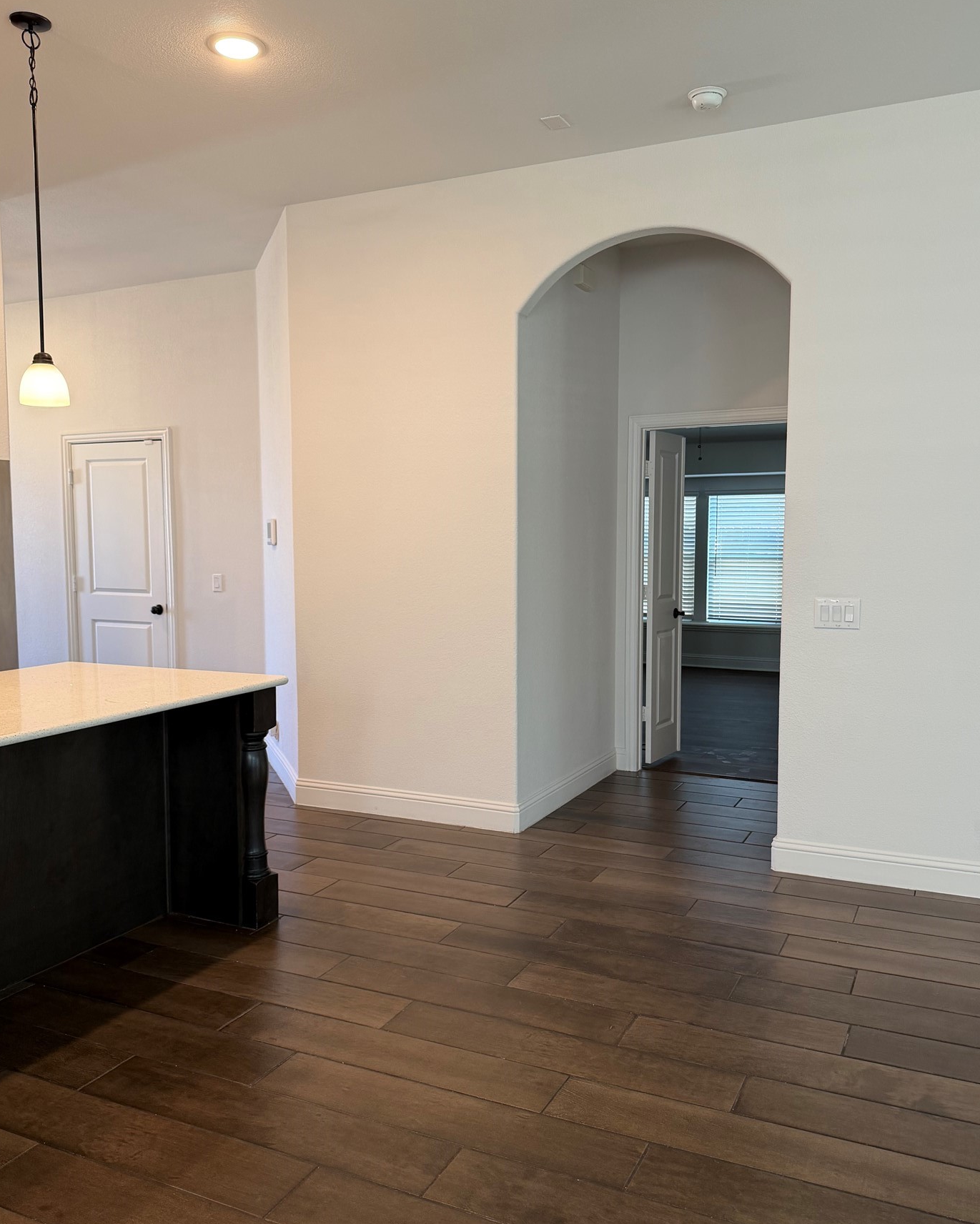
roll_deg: +0.7
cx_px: 482
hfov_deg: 51.5
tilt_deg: -5.1
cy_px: 625
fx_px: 1015
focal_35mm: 28
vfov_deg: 62.2
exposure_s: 1/60
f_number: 1.78
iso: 125
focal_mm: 6.76
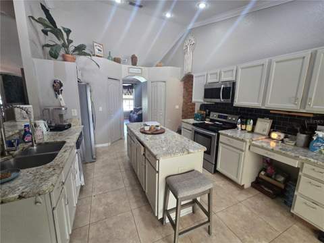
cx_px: 162
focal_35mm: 13
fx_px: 122
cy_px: 122
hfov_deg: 106.2
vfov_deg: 89.9
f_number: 2.2
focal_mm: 2.2
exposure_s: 1/60
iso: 400
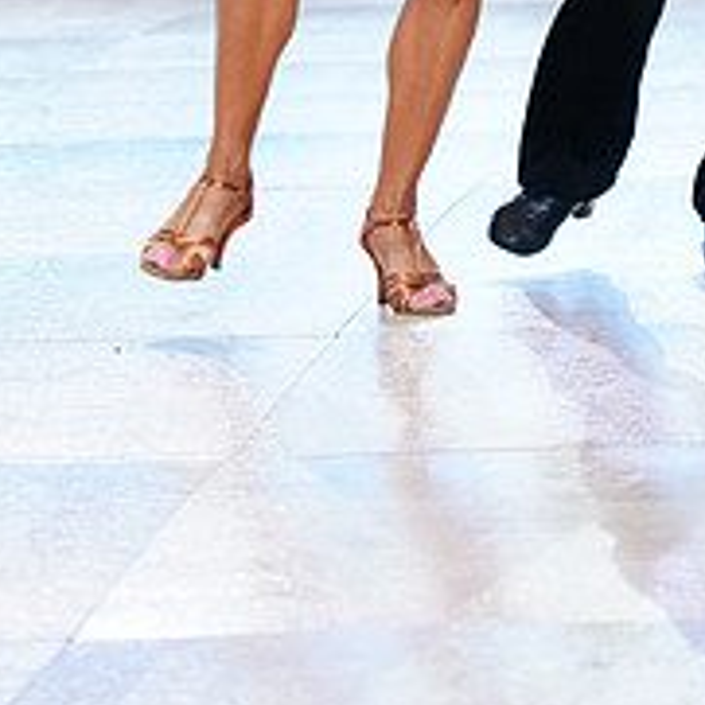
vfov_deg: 6.9
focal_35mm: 251
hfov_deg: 7.0
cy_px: -323
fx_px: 5784
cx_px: 567
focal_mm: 92
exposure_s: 1/320
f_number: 4
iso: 2500
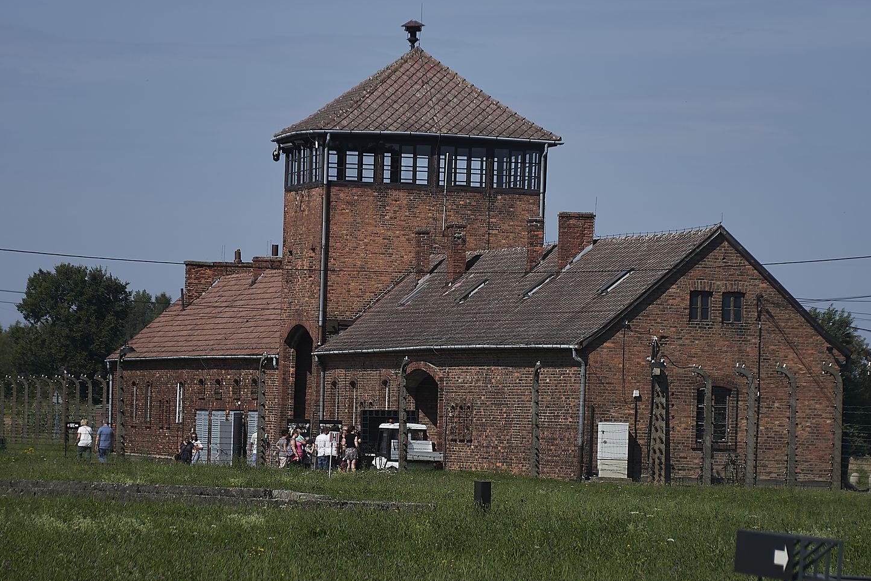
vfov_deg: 6.3
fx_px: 5274
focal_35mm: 218
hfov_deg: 9.4
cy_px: 218
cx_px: 469
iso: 100
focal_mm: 105
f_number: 5.6
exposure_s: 1/400
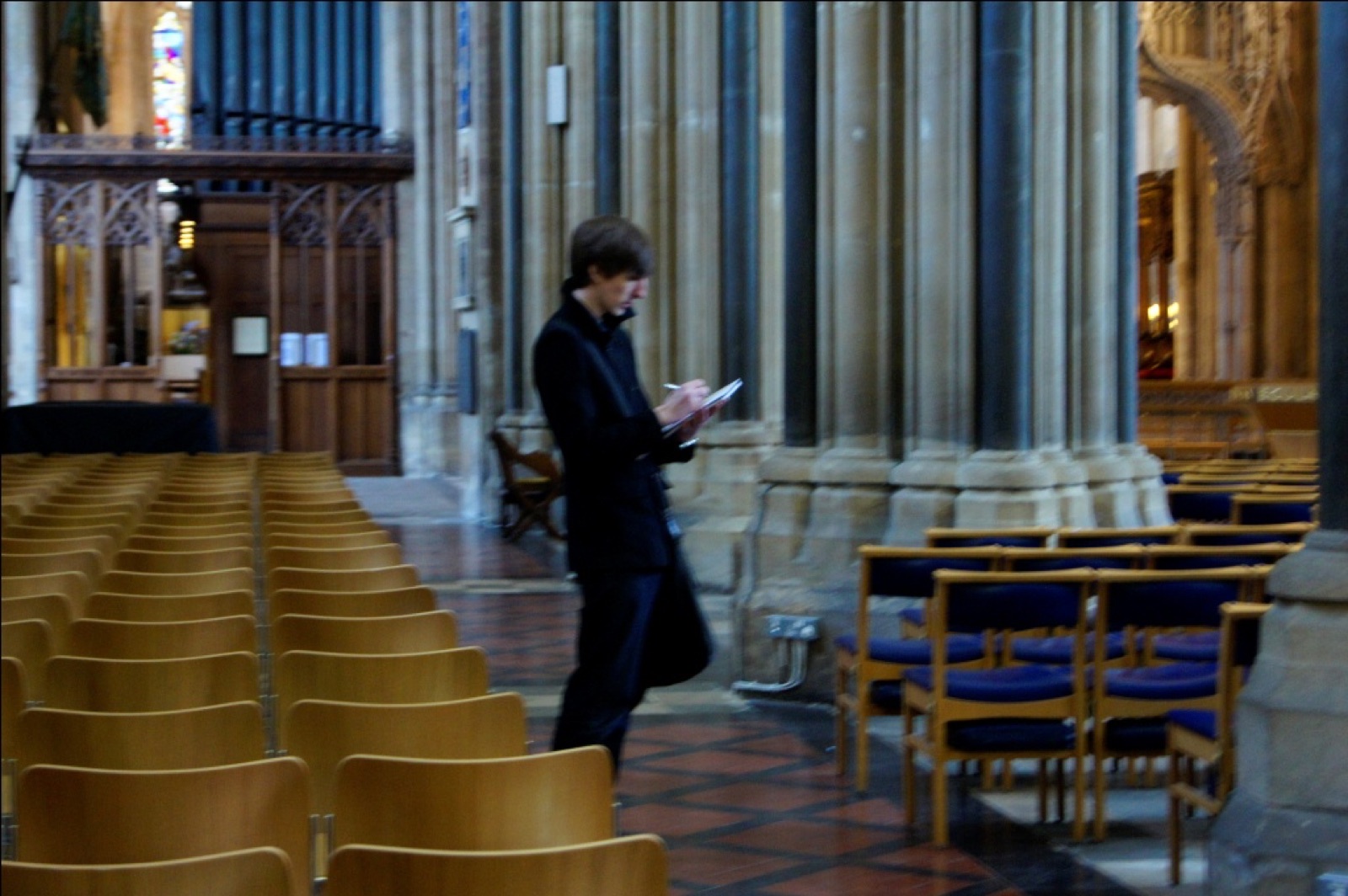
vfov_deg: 18.2
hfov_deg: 27.0
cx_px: 674
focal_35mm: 75
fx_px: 2806
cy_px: 448
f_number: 5.6
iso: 1600
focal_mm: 50
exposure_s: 1/4
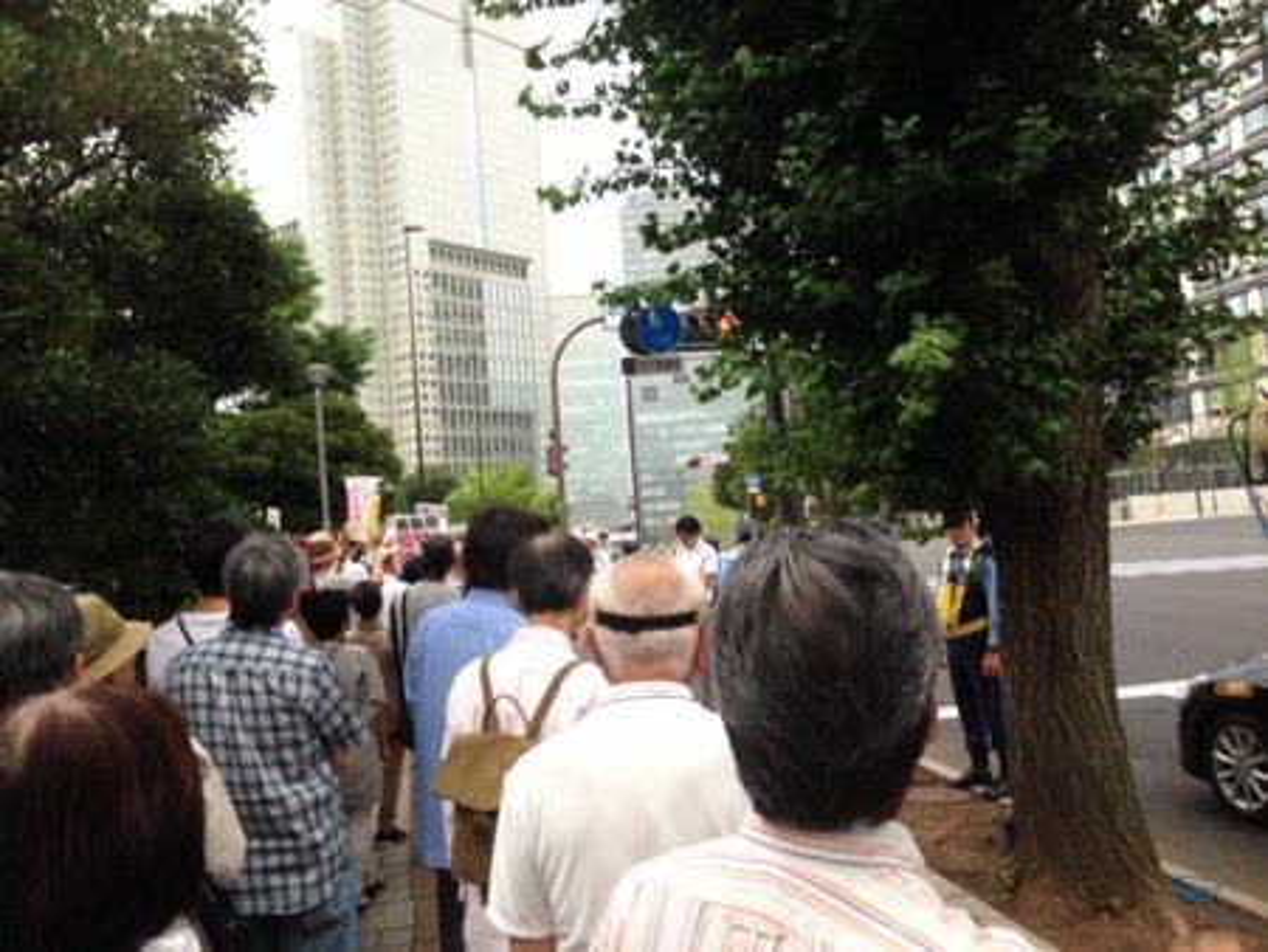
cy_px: 476
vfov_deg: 43.0
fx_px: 1209
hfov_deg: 55.3
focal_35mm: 33
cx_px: 634
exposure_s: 1/120
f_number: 2.4
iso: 100
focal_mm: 4.13
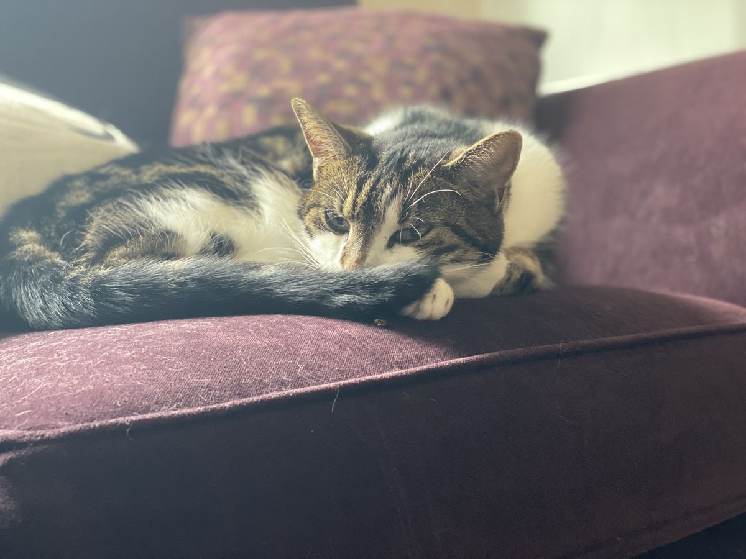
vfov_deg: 28.0
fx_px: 1121
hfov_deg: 36.8
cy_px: 280
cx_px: 373
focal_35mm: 52
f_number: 2
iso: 200
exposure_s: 1/40
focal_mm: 6
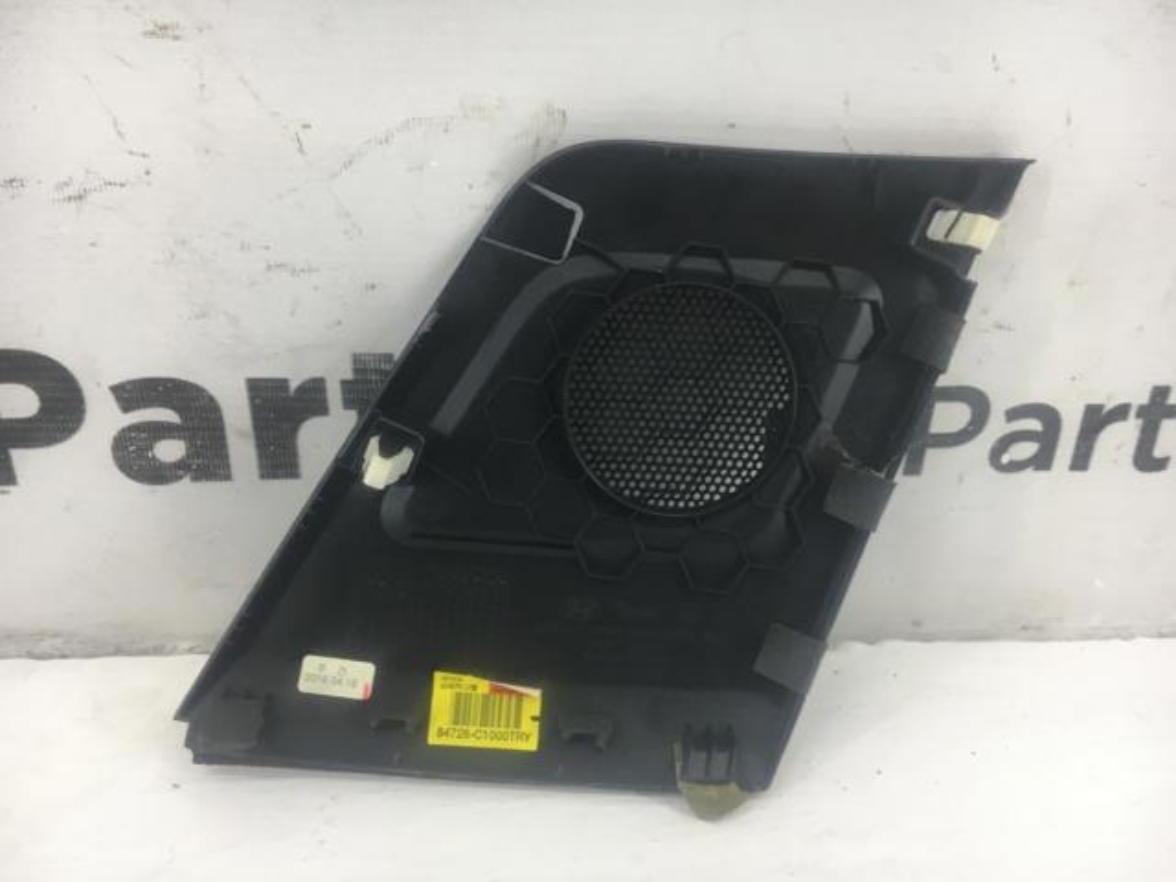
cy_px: 441
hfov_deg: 61.7
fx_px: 985
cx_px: 588
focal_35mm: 29
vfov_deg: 48.2
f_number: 2.2
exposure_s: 1/33
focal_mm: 4.15
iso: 32
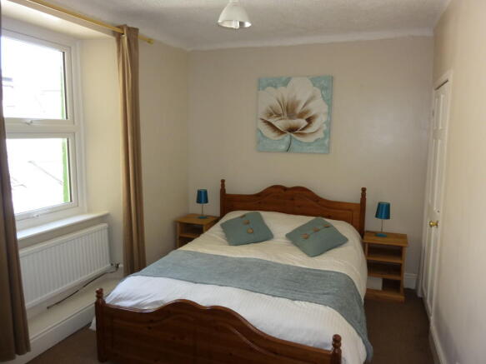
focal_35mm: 25
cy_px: 182
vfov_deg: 54.9
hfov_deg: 69.4
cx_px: 243
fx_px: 351
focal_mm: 4.5
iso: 100
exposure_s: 1/30
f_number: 3.3
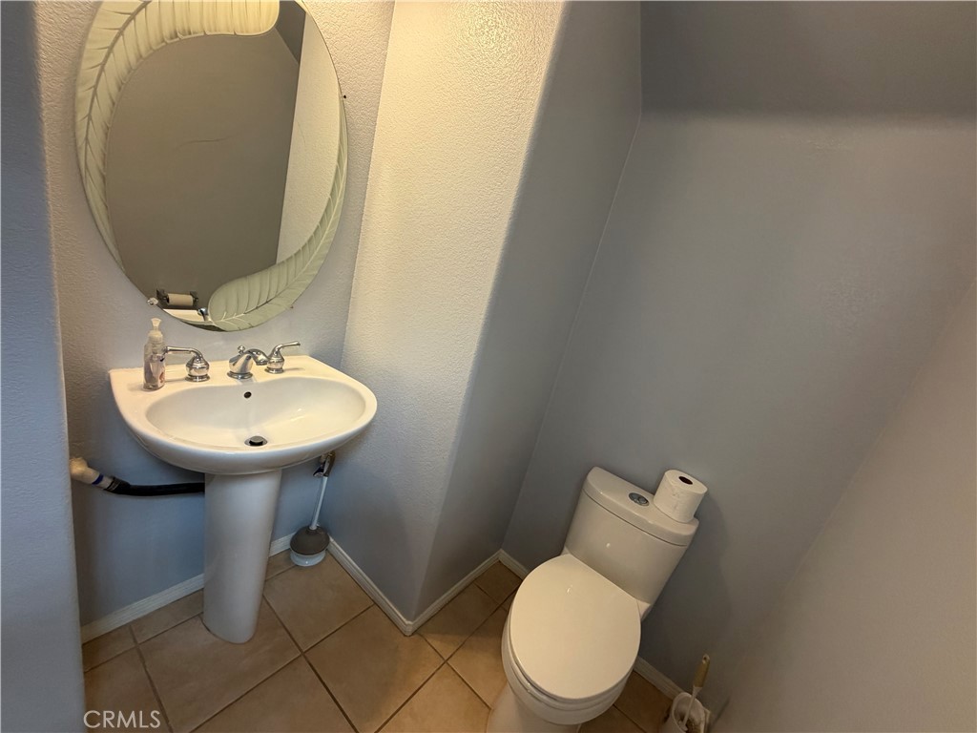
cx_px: 488
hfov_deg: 102.1
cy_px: 366
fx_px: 395
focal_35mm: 14
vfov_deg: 85.7
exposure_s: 1/120
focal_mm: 2.22
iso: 320
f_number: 2.2
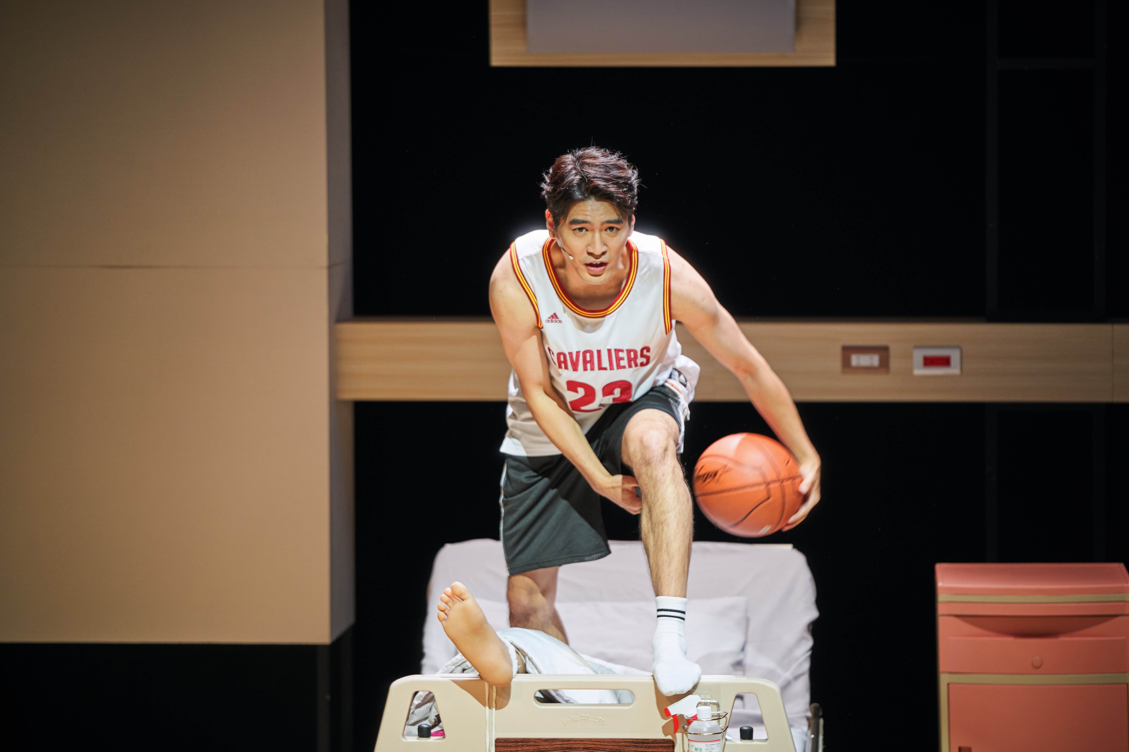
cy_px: 376
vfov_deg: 8.8
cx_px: 564
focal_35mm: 156
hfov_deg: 13.2
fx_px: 4892
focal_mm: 156
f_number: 2.8
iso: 640
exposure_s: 1/250
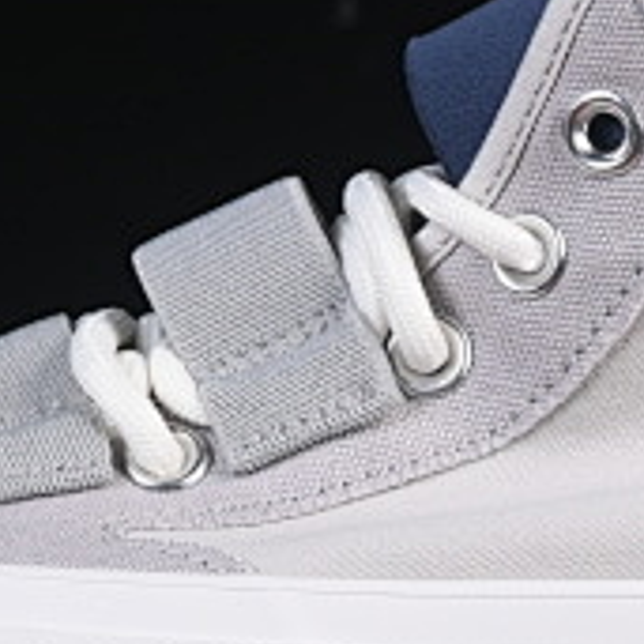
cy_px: 194
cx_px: 328
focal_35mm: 299
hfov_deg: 5.9
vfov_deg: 5.9
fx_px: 6293
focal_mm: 50
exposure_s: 1/80
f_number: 8
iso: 160
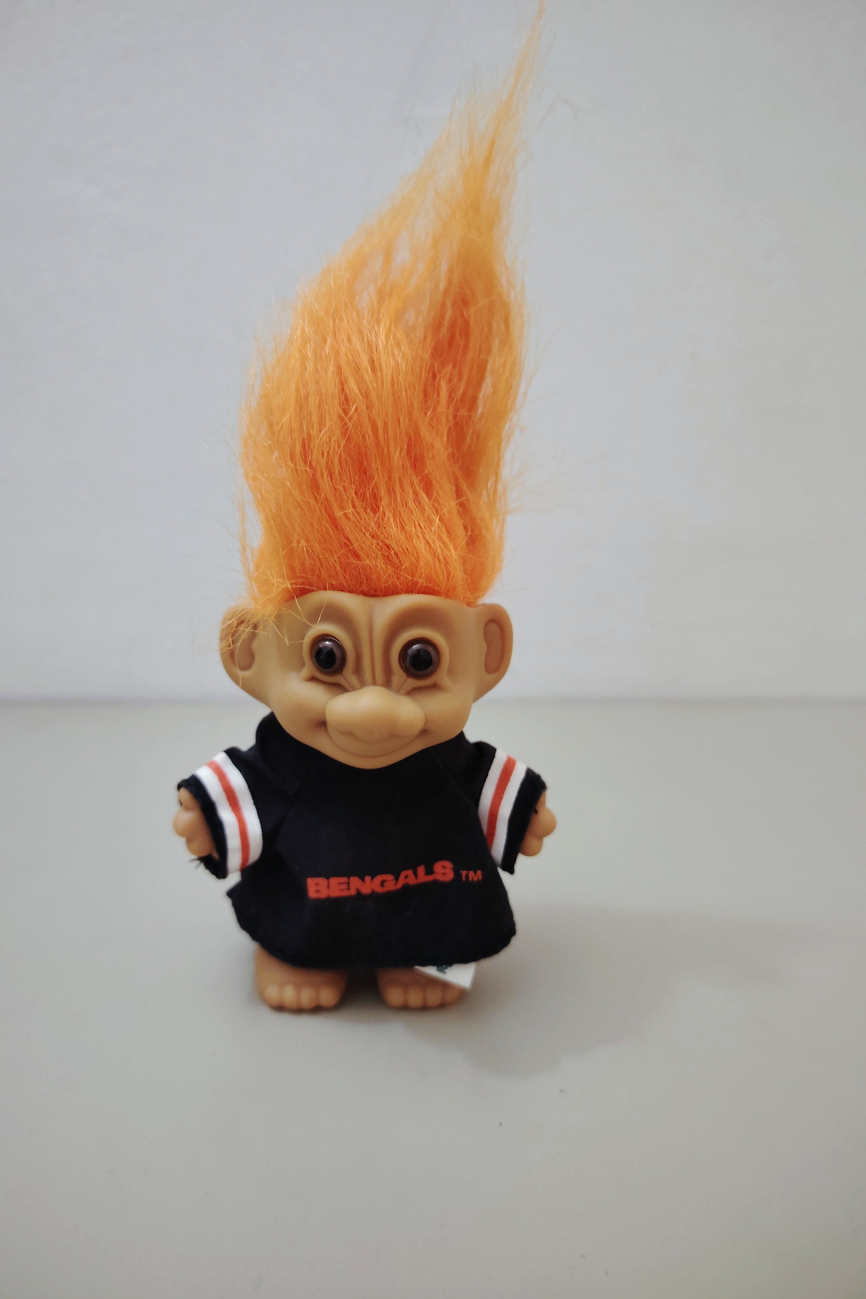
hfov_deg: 51.2
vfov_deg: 71.5
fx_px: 902
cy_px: 649
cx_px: 398
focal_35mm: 25
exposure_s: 1/50
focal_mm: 5.25
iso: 1250
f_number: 1.75
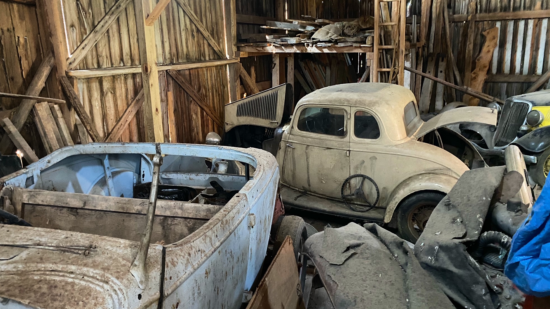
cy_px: 156
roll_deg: +1.5
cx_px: 269
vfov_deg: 40.2
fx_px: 423
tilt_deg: -15.3
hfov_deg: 66.1
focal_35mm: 29
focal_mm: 4.25
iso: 1000
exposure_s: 1/30
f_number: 1.8
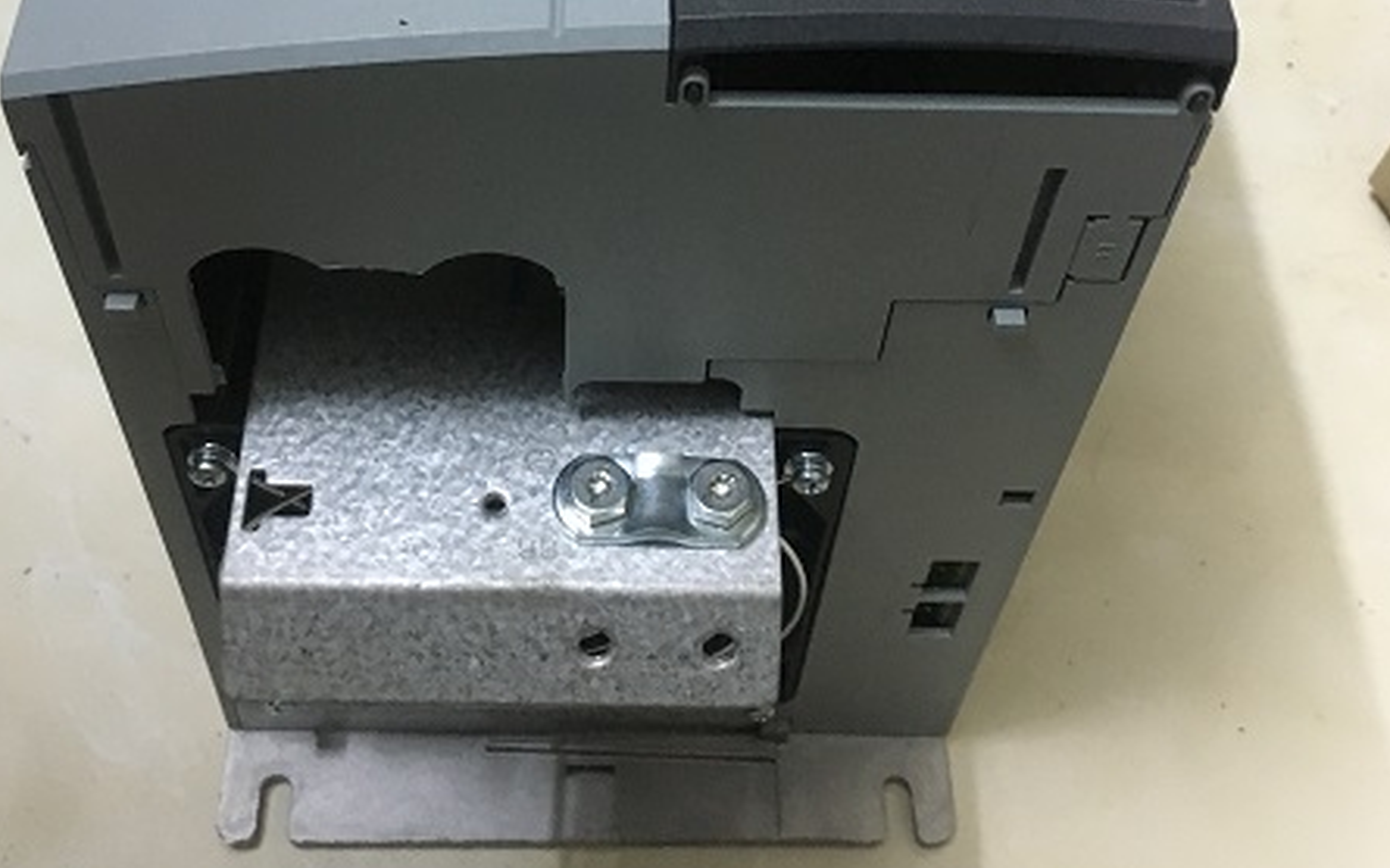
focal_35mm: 46
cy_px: 106
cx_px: 640
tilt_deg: -51.6
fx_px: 1742
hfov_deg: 43.5
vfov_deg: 27.1
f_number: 2.2
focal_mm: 4.15
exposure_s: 1/17
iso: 400
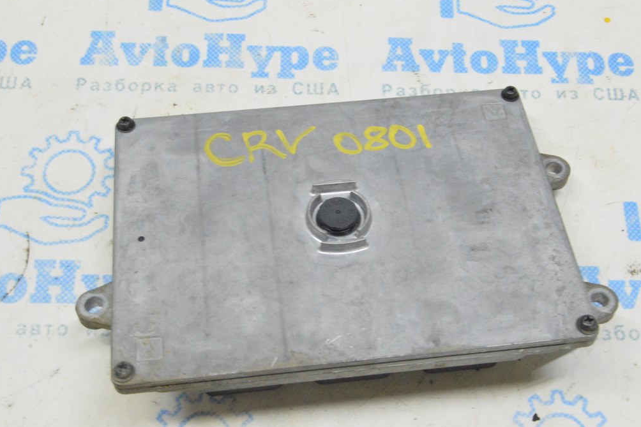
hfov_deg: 37.2
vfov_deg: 25.3
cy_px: 214
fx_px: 953
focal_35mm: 54
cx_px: 324
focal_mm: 35
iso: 6400
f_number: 20
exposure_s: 1/15
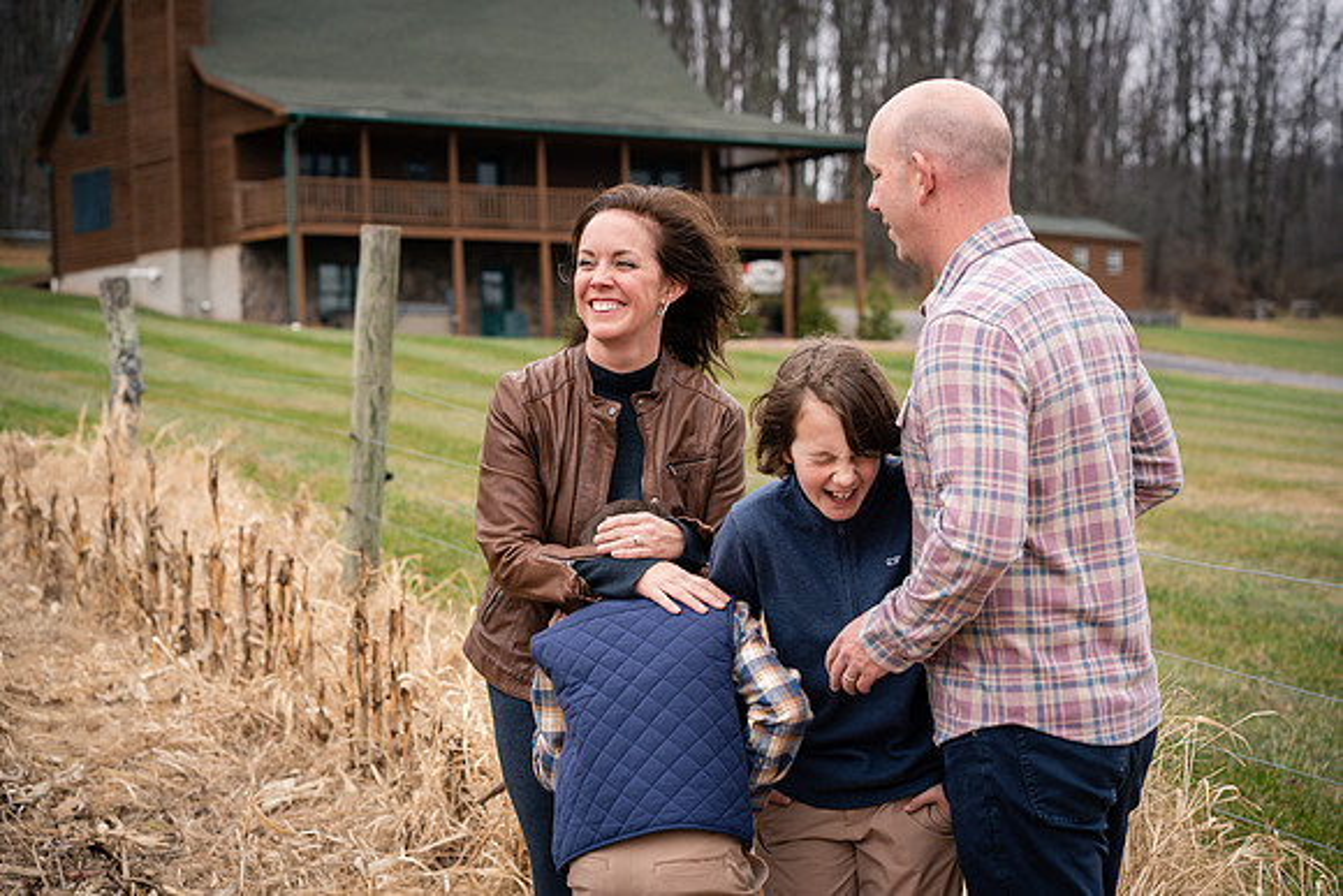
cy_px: 448
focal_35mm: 85
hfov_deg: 23.9
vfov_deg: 16.1
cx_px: 672
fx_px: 3172
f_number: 5
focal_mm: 85
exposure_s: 1/320
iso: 320
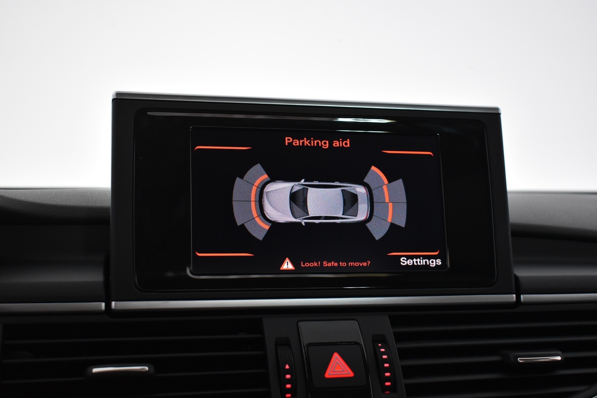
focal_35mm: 51
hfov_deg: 38.9
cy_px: 199
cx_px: 298
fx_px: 846
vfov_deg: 26.5
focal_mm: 34
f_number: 4.5
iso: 2000
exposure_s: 1/50
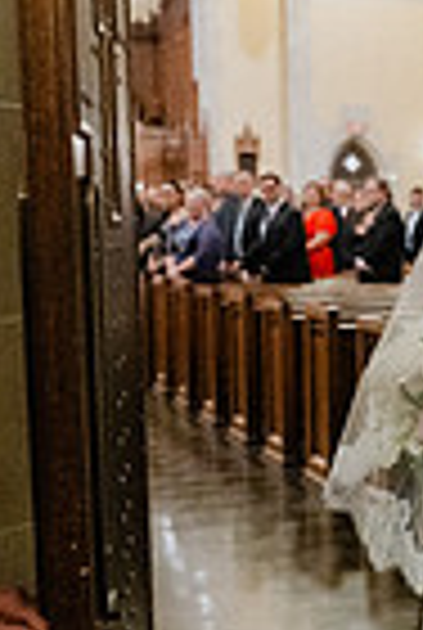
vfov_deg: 26.2
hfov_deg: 16.1
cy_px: 396
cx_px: 662
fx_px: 1350
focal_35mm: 77
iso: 10000
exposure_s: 1/160
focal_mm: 24
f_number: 2.8
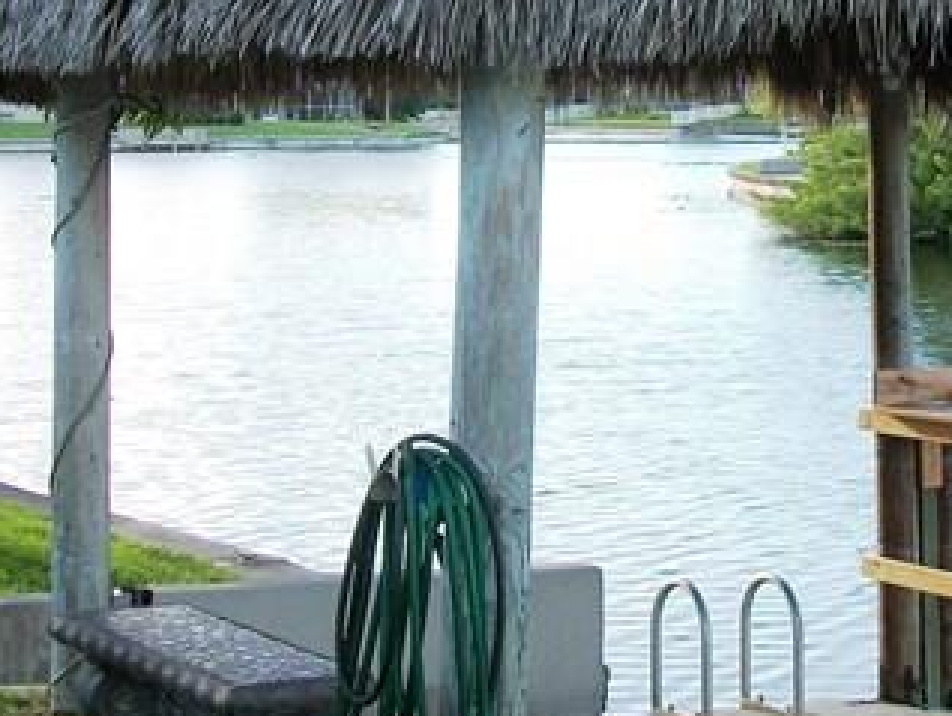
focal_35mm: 103
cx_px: 689
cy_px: -6
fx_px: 2835
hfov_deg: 19.0
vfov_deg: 14.2
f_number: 2.9
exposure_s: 1/320
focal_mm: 5.7
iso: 80
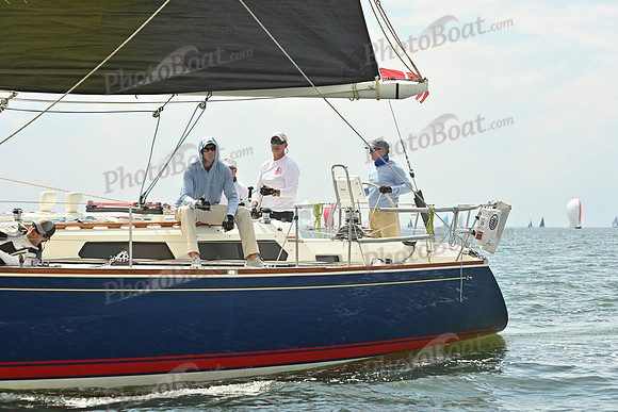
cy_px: 206
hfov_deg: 18.6
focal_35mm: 110
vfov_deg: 12.5
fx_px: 1889
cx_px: 309
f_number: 7.1
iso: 320
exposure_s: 1/1250
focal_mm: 110
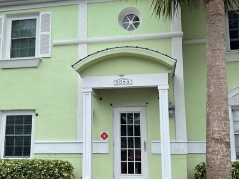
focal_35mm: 38
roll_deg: -0.1
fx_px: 262
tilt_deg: +9.2
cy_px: 100
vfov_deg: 37.6
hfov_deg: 49.0
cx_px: 113
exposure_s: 1/1862
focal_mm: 5.1
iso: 50
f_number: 1.6
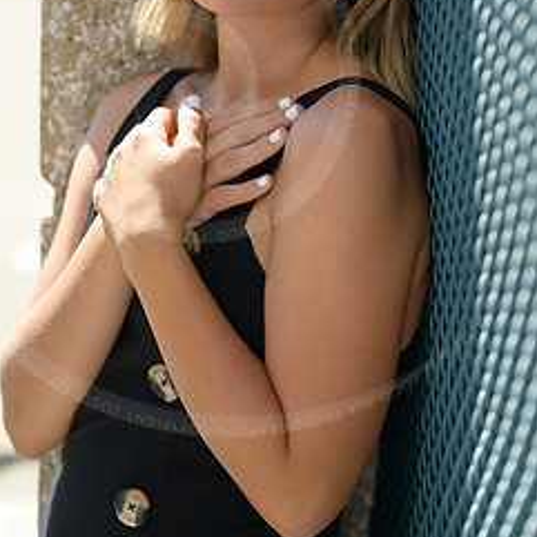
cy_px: 147
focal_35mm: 135
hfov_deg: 12.9
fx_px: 2369
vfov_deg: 12.9
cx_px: 206
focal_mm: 85
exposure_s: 1/800
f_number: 3.2
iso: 160
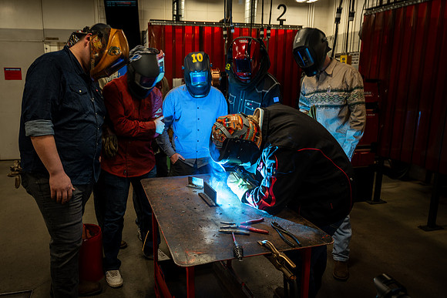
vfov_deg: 46.7
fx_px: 346
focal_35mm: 28
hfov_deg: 65.5
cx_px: 195
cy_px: 143
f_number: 5
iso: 64
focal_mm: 24
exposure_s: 1/13
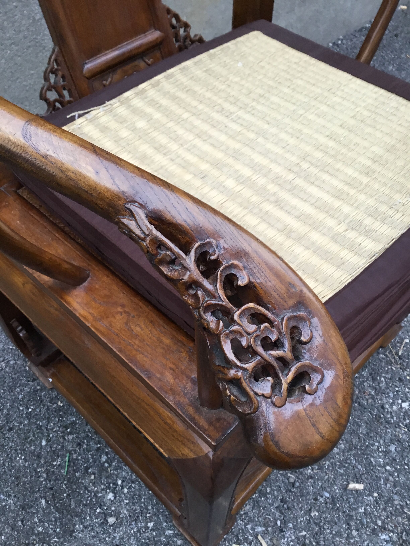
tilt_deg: -52.6
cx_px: 205
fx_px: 490
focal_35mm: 31
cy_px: 273
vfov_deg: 58.4
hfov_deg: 45.4
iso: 32
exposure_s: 1/33
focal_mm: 3.3
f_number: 2.4
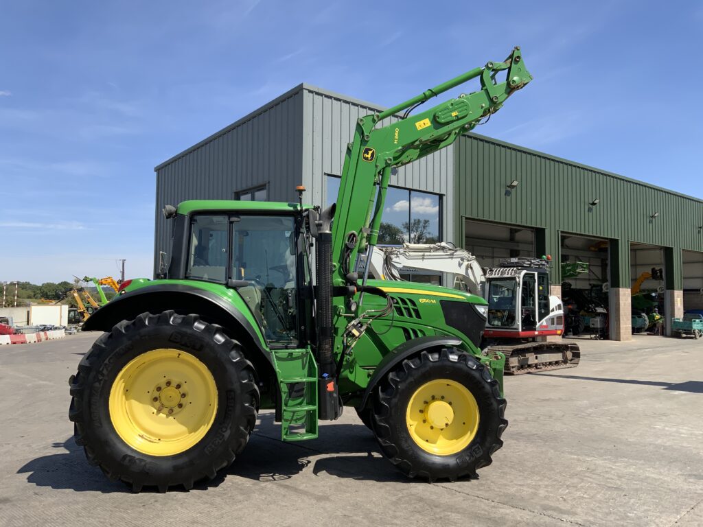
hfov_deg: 61.7
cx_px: 352
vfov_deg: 48.2
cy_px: 264
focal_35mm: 29
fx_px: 589
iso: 16
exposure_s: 1/1451
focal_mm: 3
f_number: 1.8
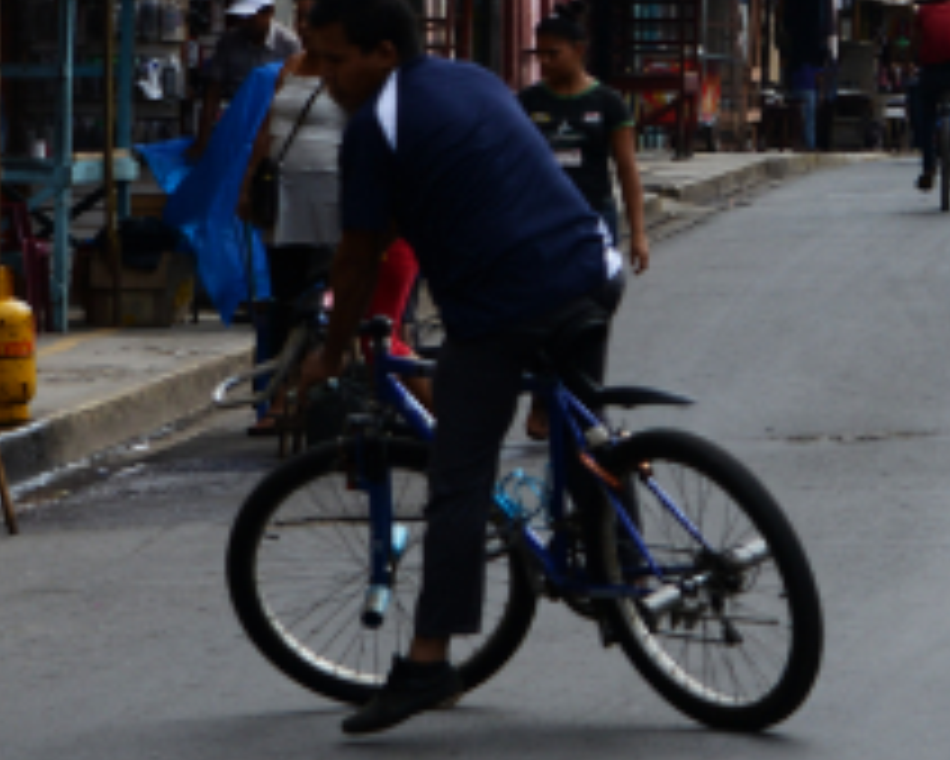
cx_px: 1139
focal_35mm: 303
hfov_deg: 6.3
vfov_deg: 5.1
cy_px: -47
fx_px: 8523
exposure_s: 1/1000
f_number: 5.6
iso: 250
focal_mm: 68
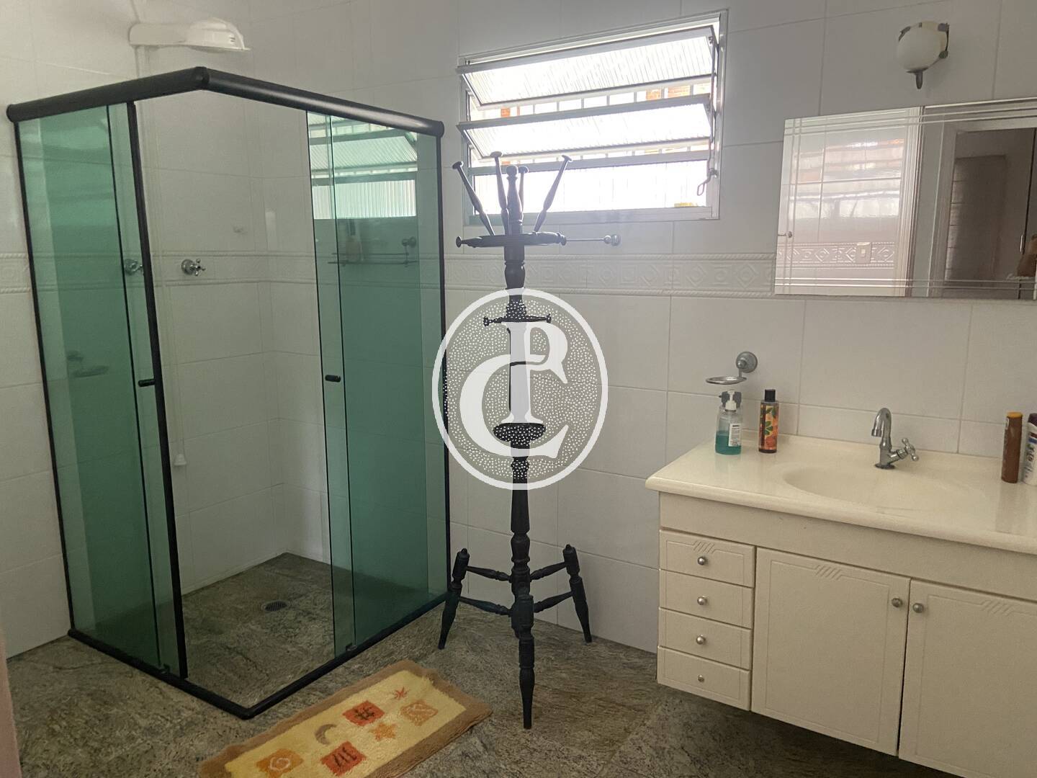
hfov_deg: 67.3
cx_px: 518
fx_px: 779
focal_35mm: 26
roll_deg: +1.2
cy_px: 389
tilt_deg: -12.1
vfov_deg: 53.1
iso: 500
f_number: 1.8
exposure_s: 1/60
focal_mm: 4.25
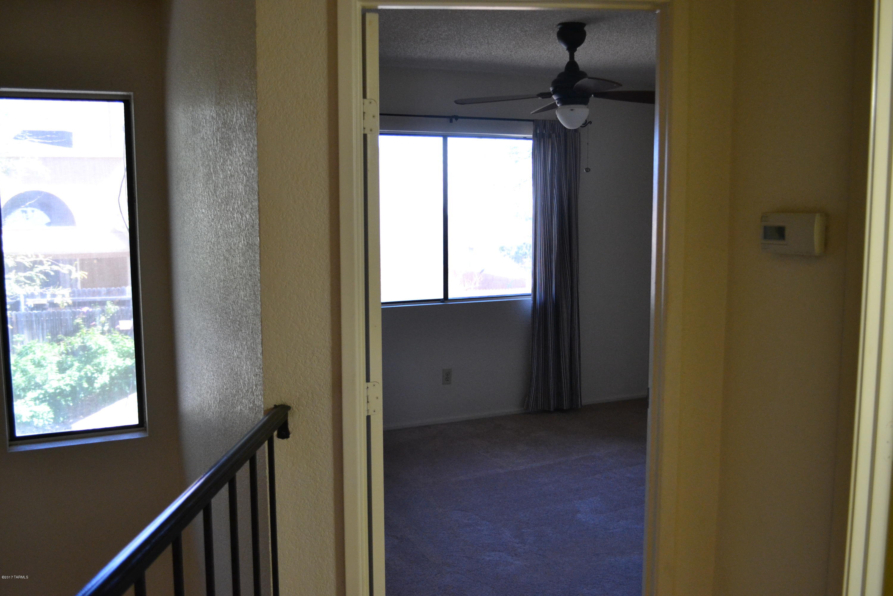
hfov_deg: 57.2
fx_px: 819
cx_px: 446
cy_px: 298
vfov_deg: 40.0
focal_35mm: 33
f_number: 3.8
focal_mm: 22
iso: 1250
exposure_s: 1/60
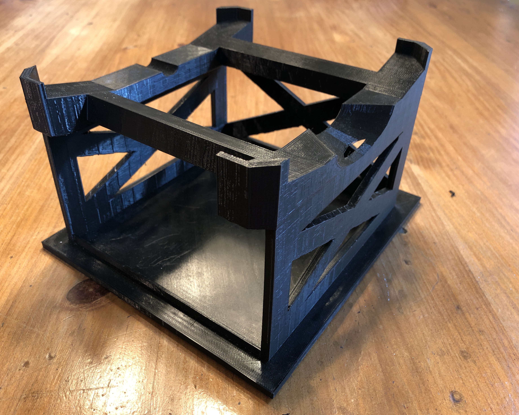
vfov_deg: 48.5
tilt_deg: -36.9
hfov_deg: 58.7
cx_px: 239
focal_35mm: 30
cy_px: 206
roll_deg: -0.5
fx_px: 461
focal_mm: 4
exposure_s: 1/15
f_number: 1.8
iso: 50
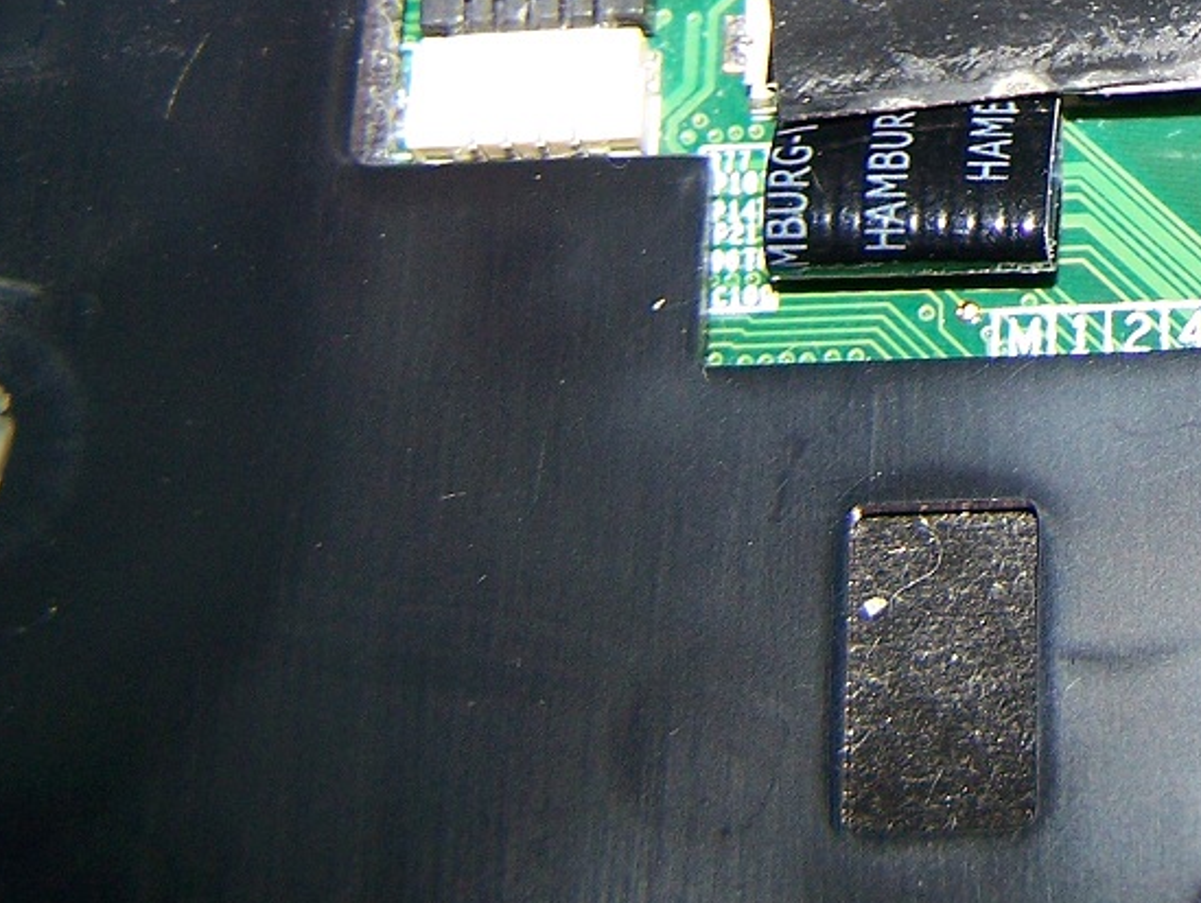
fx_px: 3404
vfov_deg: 14.6
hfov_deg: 18.7
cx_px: 1518
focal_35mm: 98
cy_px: -192
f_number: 2.8
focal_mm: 6.3
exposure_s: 1/60
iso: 80
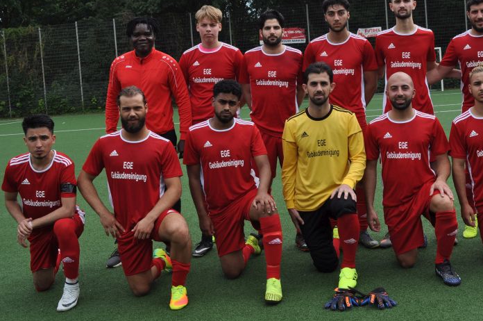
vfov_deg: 25.3
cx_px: 311
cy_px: 109
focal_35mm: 53
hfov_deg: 37.3
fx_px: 710
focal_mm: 24
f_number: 9
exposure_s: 1/320
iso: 200
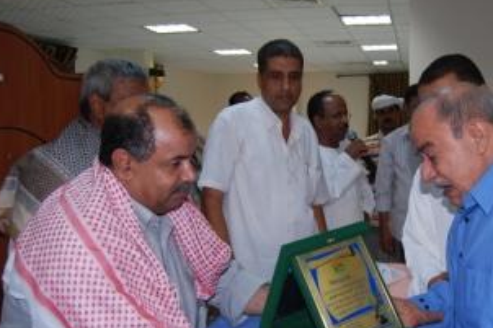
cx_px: 340
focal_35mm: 40
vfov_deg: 33.2
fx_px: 547
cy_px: 199
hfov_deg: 47.5
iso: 400
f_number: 3.5
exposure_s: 1/60
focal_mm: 18
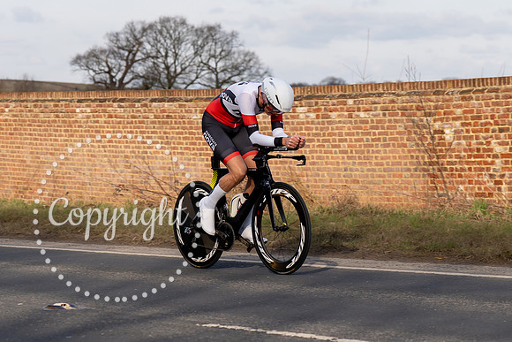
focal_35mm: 118
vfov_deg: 11.6
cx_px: 291
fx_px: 1684
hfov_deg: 17.3
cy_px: 129
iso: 100
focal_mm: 70
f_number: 4
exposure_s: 1/800
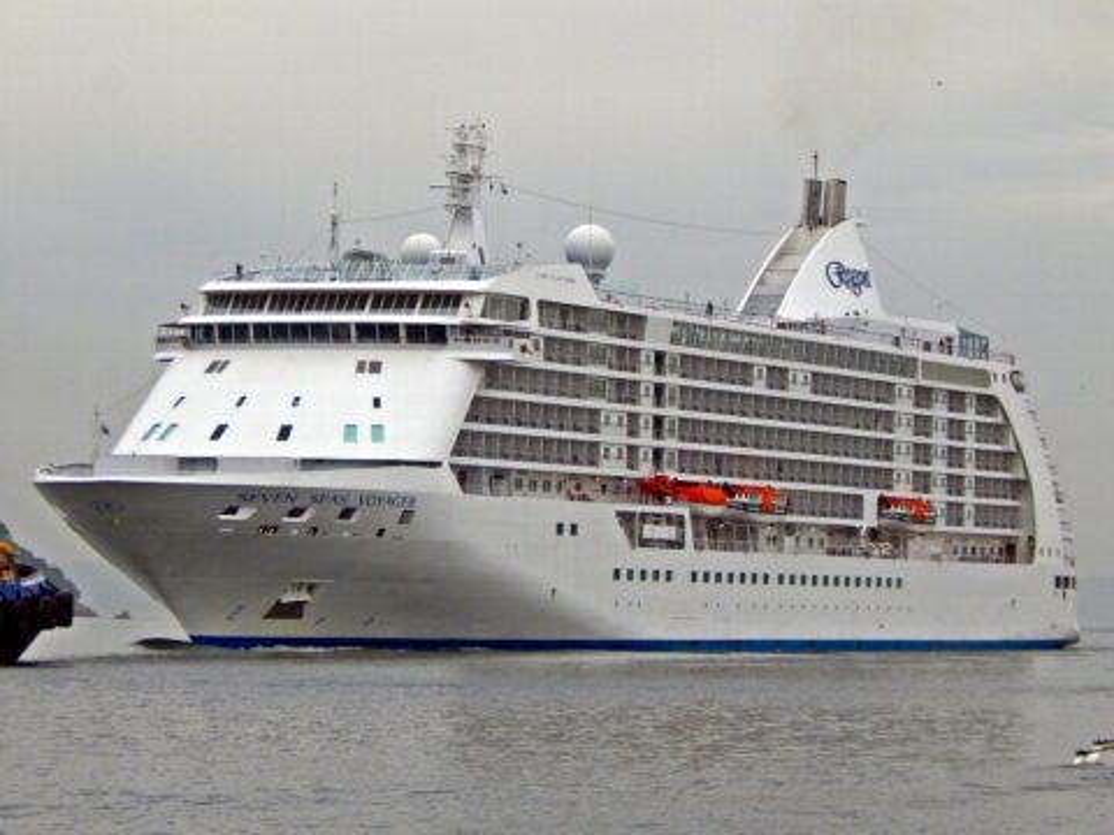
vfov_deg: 10.4
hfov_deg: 13.9
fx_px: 4570
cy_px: 418
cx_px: 557
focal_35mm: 142
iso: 125
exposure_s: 1/160
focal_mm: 25.3
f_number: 4.9
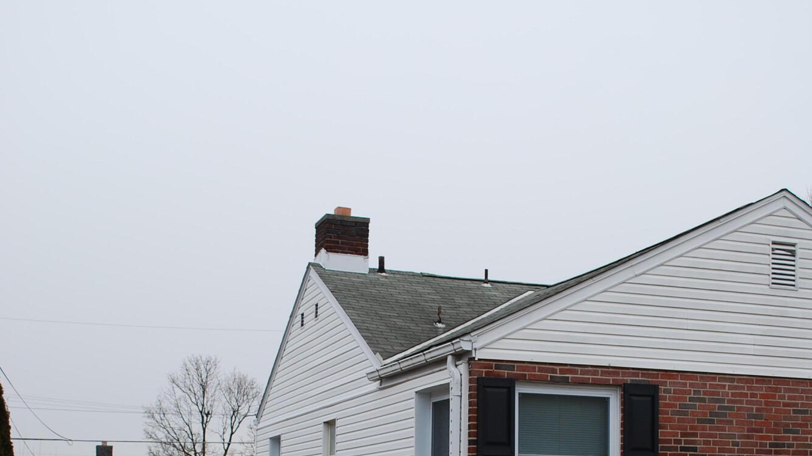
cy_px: 510
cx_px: 408
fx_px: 1120
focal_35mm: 52
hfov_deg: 39.9
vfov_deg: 21.8
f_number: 5.6
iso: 100
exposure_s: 1/125
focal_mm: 22
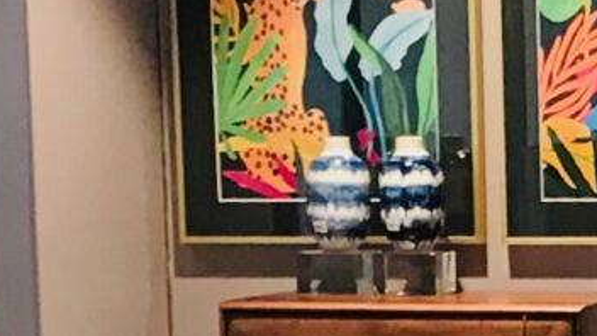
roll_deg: -2.0
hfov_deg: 9.5
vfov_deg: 5.3
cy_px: 726
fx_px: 3514
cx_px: 790
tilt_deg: -9.2
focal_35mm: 222
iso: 32
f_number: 1.8
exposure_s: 1/20
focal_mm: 3.99
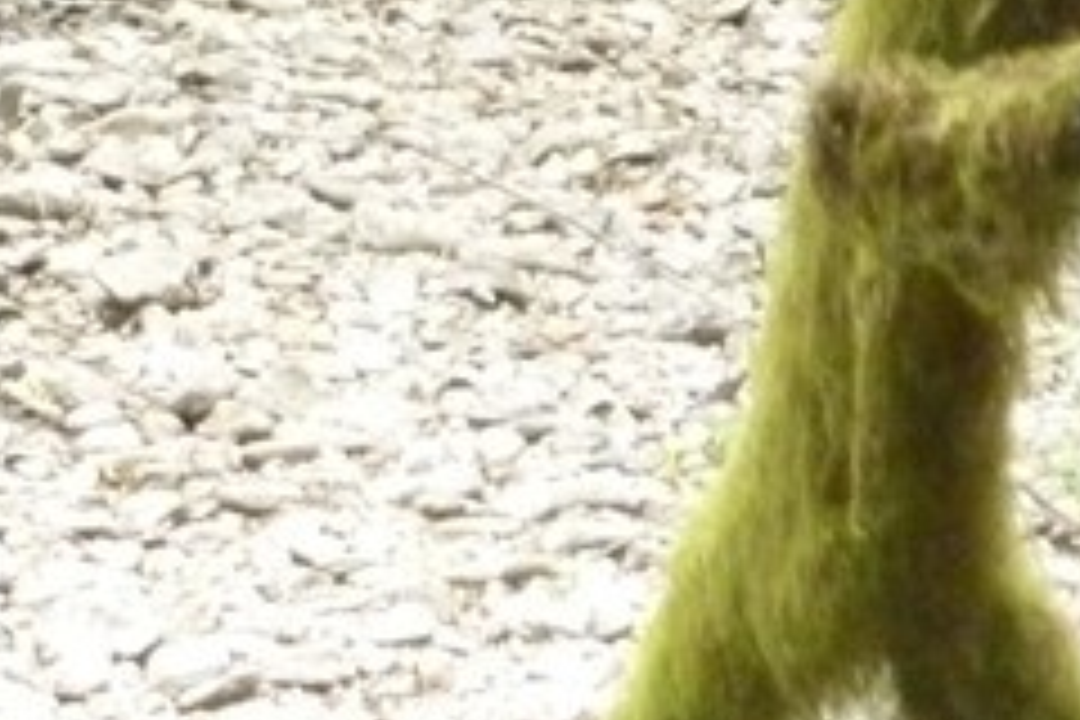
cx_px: -342
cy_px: -760
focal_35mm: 609
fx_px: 18269
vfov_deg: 2.2
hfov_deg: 3.4
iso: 800
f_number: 4.5
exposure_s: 1/40
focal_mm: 22.5
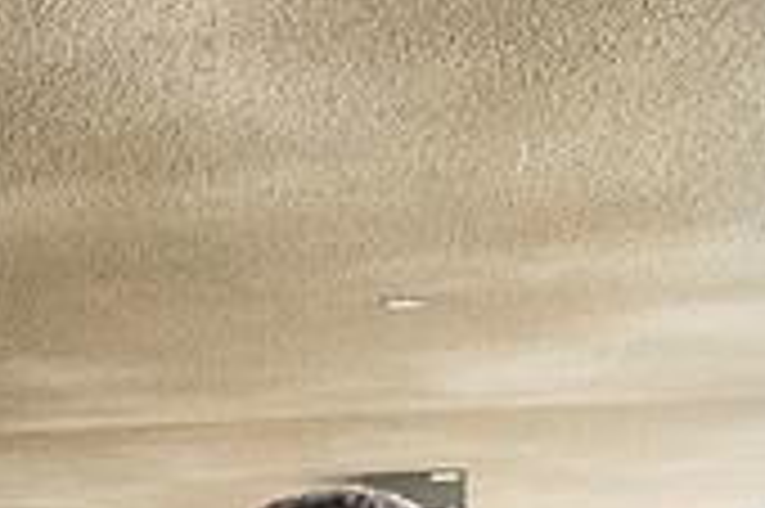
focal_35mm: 82
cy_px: 717
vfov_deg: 15.6
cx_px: -410
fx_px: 1741
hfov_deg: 20.8
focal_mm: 24
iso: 2500
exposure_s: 1/250
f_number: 5
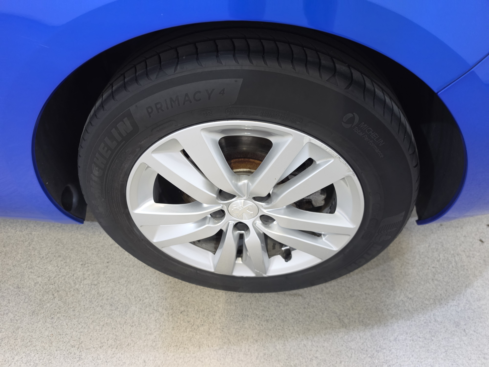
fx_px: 325
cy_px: 184
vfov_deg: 58.9
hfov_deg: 73.9
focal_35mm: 23
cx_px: 244
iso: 320
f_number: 1.4
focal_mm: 6.5
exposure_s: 1/100
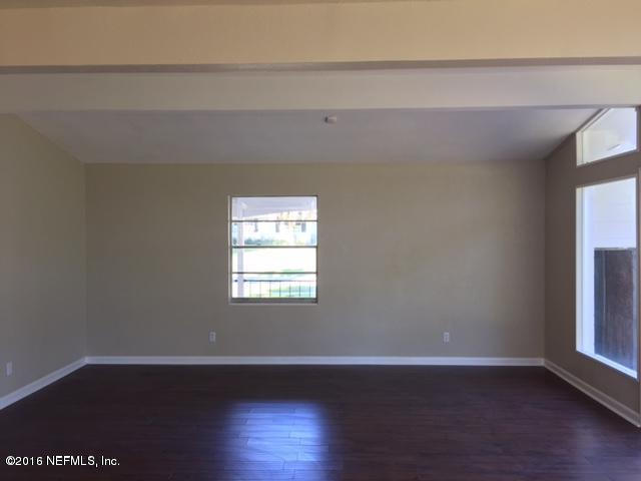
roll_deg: -0.9
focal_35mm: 29
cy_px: 240
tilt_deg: -1.3
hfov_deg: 61.7
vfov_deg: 48.2
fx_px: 537
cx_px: 320
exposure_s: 1/30
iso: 40
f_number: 2.2
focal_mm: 4.15
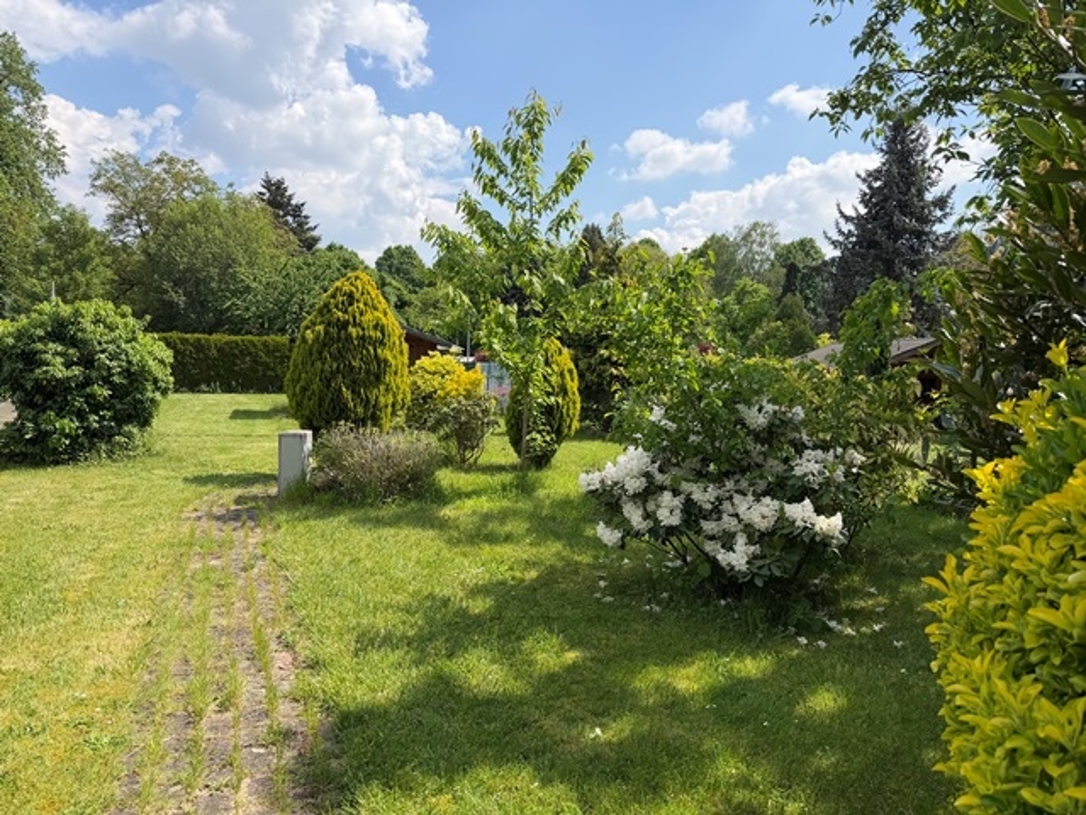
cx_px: 543
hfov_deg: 71.6
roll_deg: -2.8
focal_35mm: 24
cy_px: 408
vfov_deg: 56.8
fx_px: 753
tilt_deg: -4.1
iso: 80
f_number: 1.78
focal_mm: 6.76
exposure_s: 1/3953
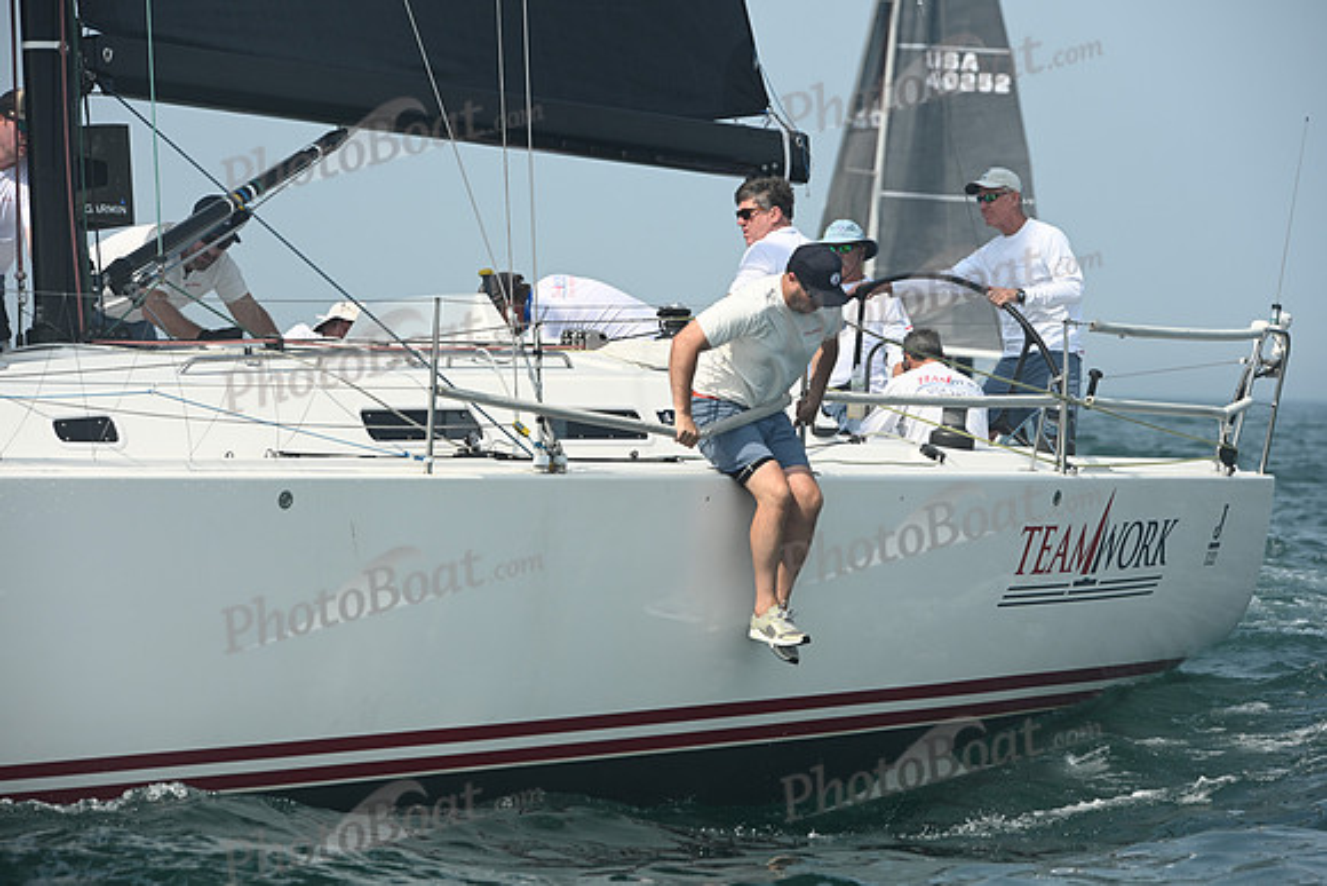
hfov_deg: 11.7
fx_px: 6452
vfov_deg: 7.9
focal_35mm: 175
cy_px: 443
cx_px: 664
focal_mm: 175
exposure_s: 1/1250
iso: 320
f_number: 7.1
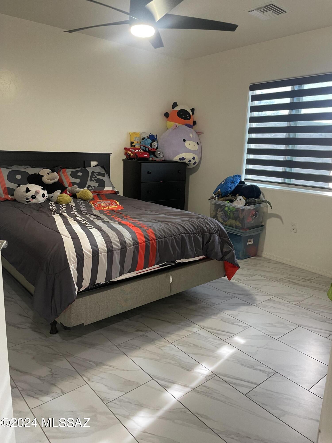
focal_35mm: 26
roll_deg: -2.7
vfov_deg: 67.3
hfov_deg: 53.1
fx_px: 332
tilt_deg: -12.2
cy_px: 222
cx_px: 166
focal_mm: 4.2
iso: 200
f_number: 1.6
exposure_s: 1/60
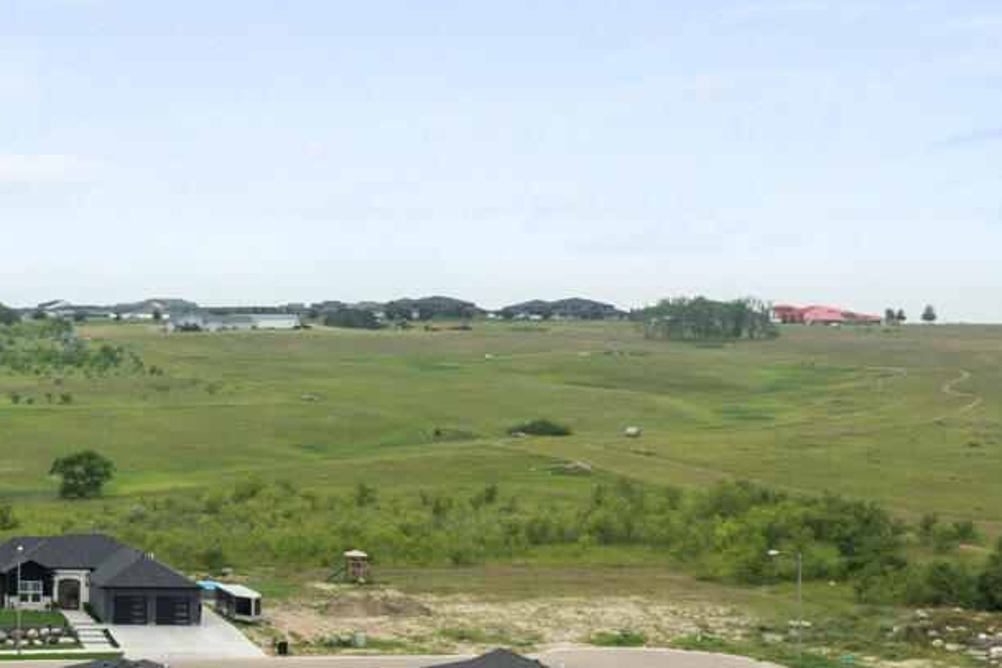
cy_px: 365
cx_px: -294
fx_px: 1948
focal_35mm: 70
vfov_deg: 19.5
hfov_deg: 25.1
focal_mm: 12.29
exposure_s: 1/400
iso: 100
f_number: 7.1
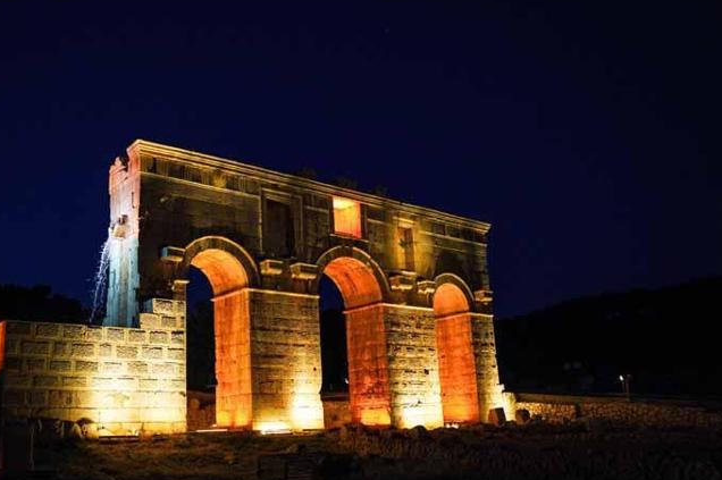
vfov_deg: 39.9
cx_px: 307
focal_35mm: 33
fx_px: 661
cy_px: 267
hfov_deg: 57.0
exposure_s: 1/320
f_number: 2.8
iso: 3200
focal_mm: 28
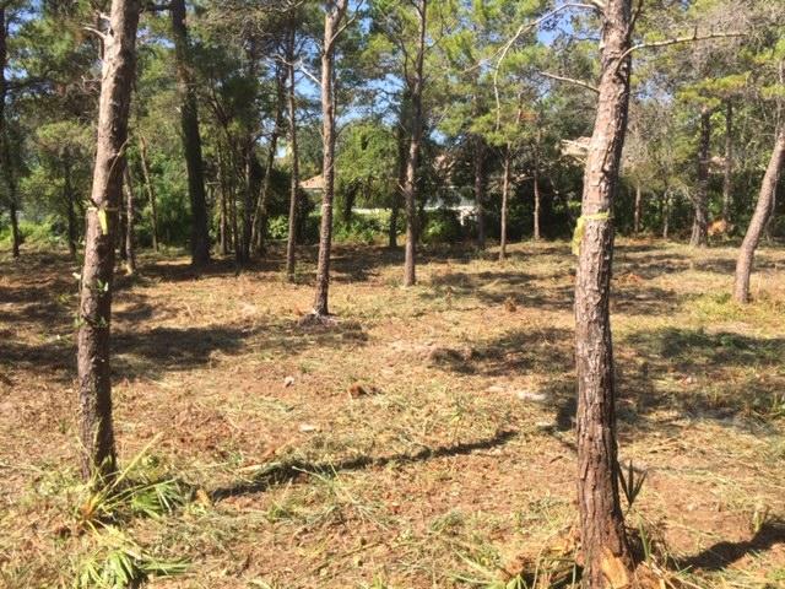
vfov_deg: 48.2
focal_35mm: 29
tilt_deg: -6.6
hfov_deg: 61.7
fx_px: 658
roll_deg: -1.4
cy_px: 294
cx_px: 392
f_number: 2.2
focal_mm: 4.15
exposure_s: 1/648
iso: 32
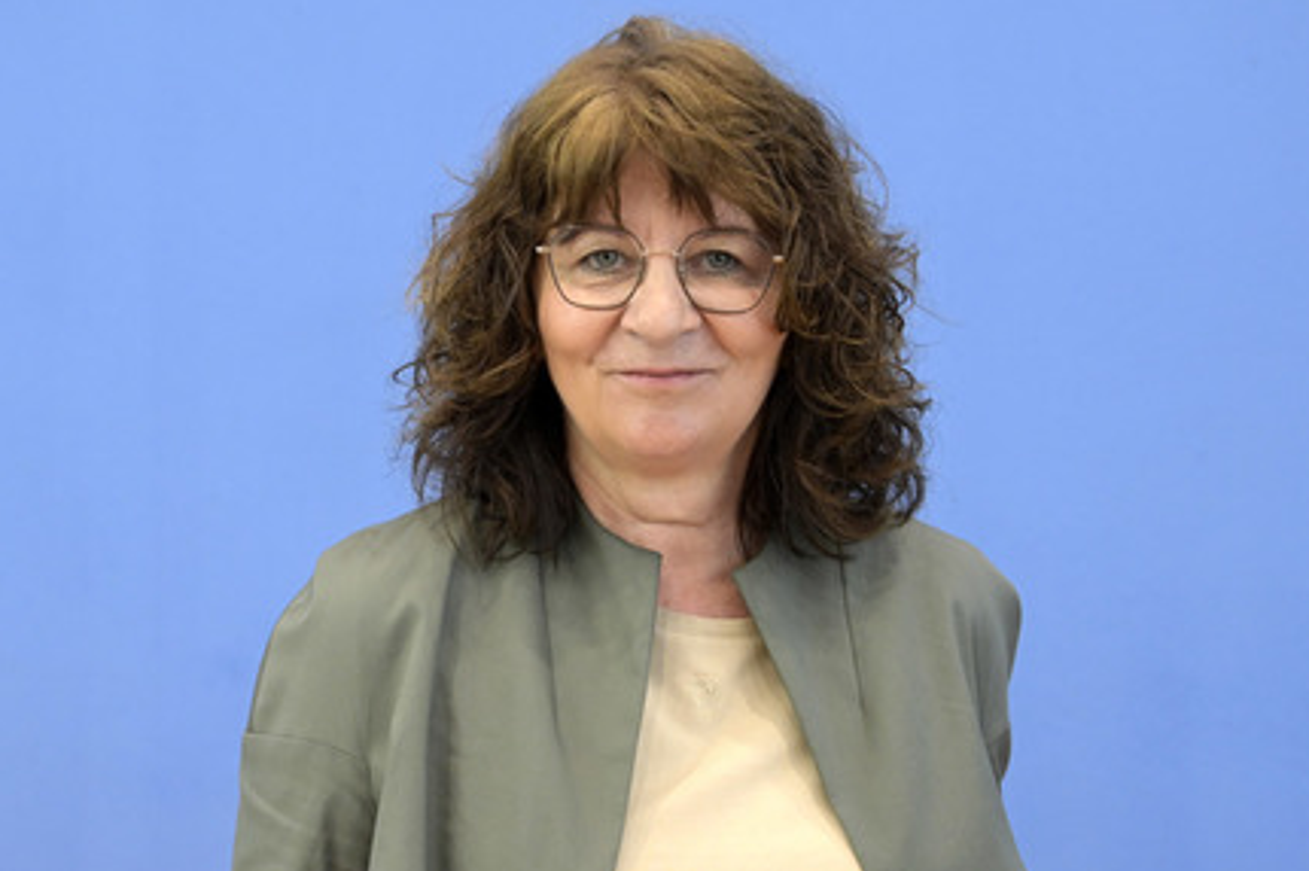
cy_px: 423
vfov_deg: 20.9
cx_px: 653
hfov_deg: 31.0
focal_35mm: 65
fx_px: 2362
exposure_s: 1/500
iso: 4000
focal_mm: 62
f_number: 6.3
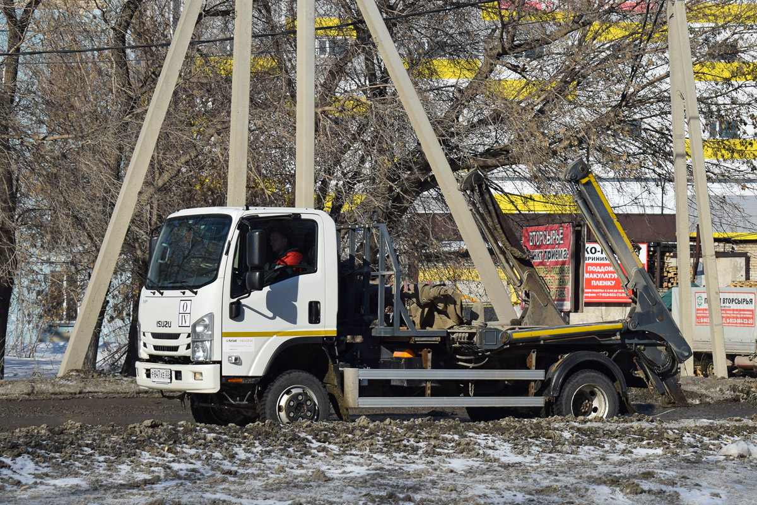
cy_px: 252
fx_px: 1735
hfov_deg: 24.6
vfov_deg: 16.6
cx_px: 378
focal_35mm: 82
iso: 100
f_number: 5.6
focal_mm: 55
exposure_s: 1/800
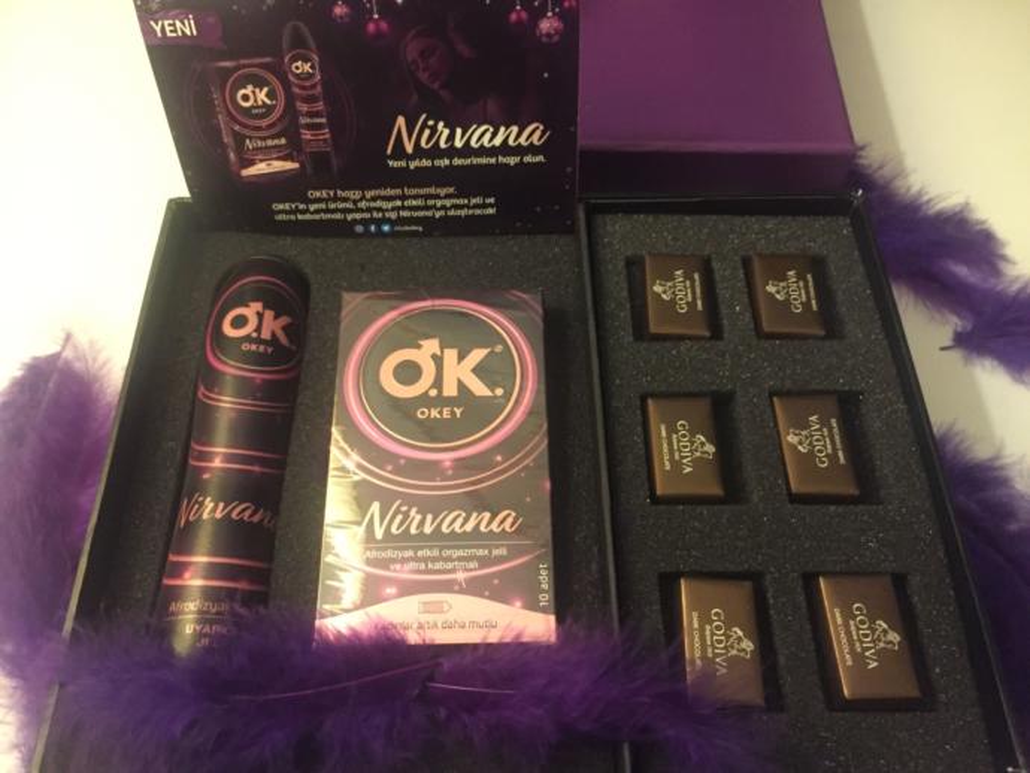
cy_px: 386
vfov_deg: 48.3
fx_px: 863
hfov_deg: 61.6
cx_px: 515
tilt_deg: -60.9
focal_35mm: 29
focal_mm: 4.15
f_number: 2.2
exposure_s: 1/17
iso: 400
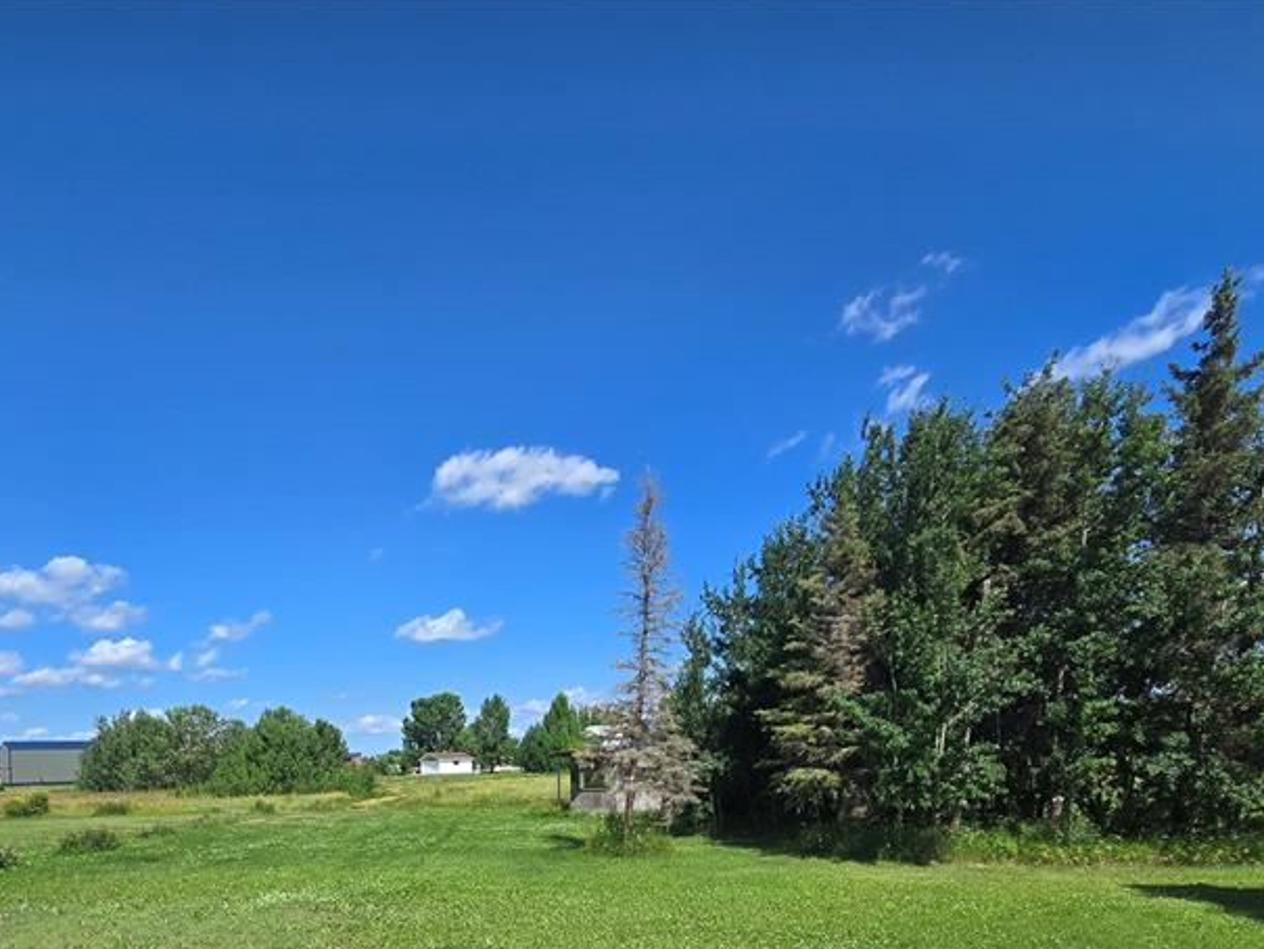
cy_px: 798
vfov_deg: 55.4
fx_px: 803
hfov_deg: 75.2
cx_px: 483
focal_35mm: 22
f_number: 2.2
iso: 50
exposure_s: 1/2450
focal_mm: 2.2
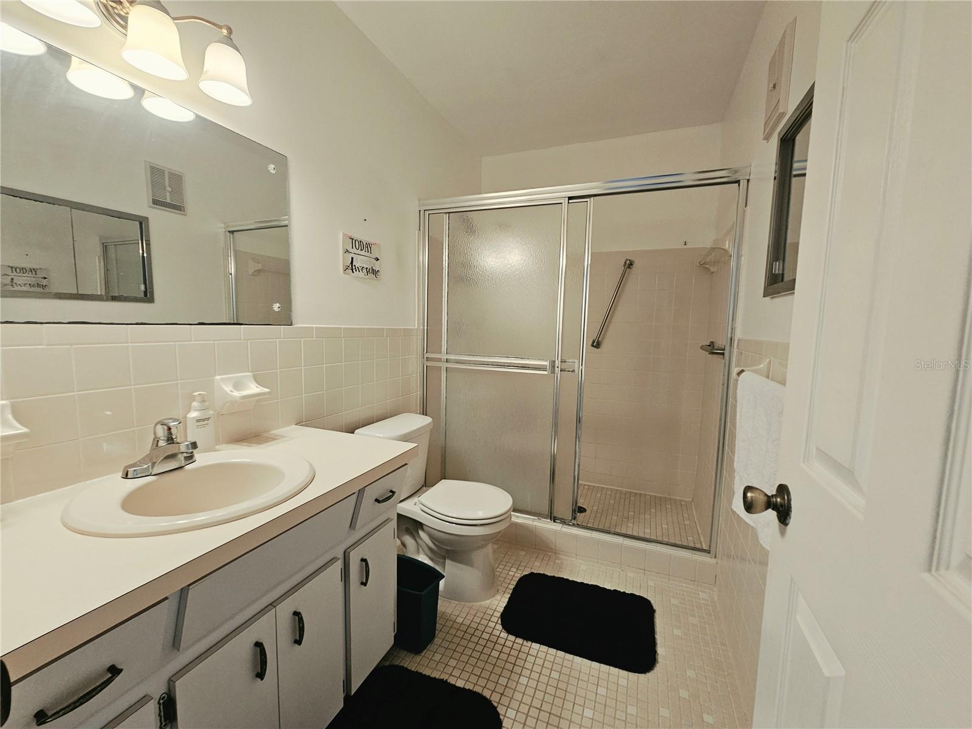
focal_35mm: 13
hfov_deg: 106.2
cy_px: 364
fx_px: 365
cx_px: 486
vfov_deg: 89.9
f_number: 2.2
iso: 160
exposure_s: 1/60
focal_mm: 2.2
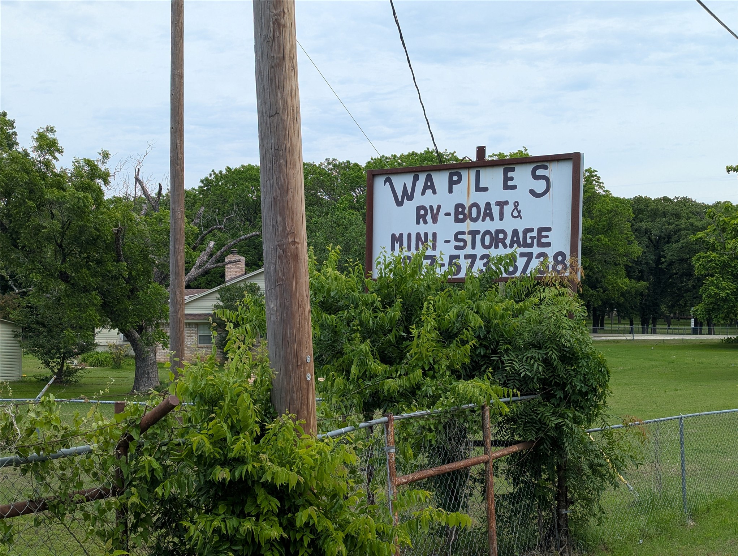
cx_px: 369
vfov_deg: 30.3
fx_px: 1025
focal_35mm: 48
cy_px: 278
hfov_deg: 39.6
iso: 48
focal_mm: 6.81
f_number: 1.85
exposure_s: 1/1582
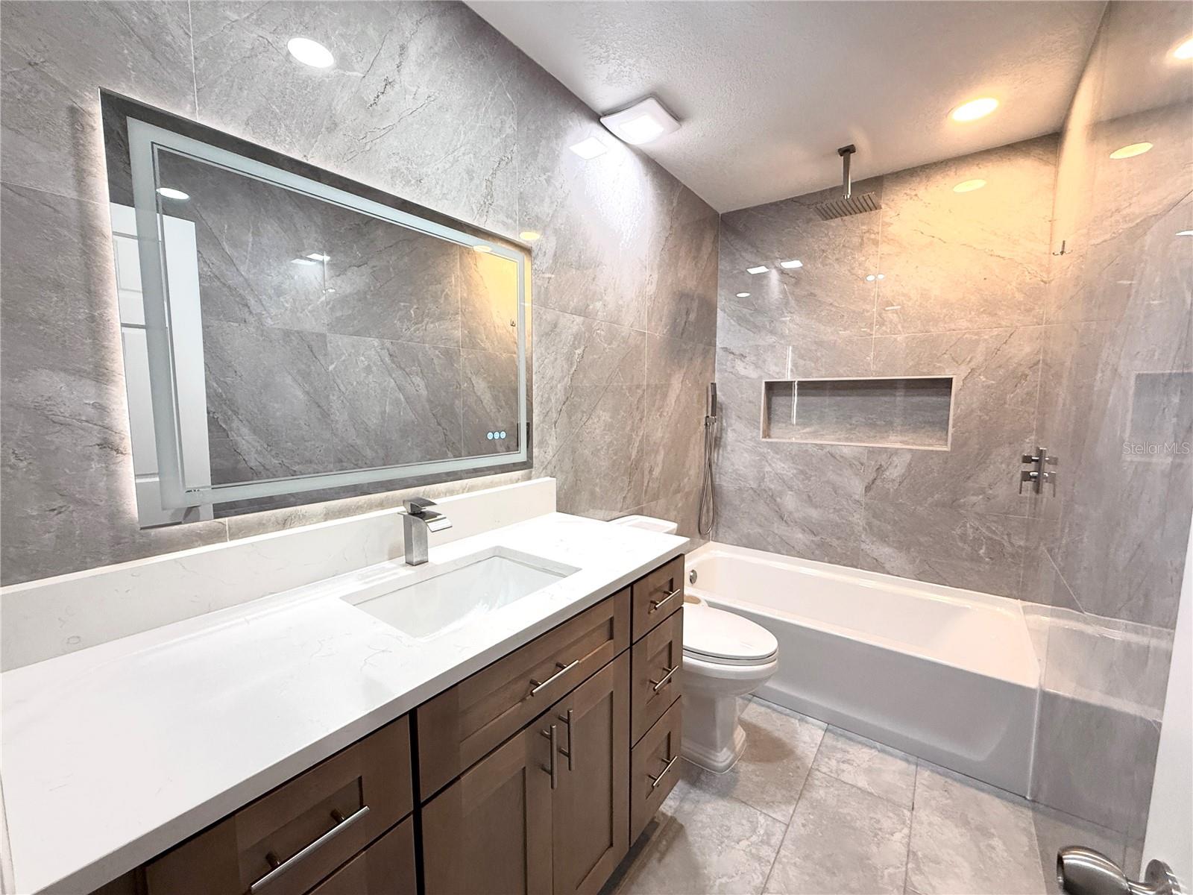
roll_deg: -0.2
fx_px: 482
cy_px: 448
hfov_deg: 102.1
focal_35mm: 14
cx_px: 596
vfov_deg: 85.7
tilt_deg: -4.3
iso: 200
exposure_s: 1/120
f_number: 2.2
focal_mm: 2.22
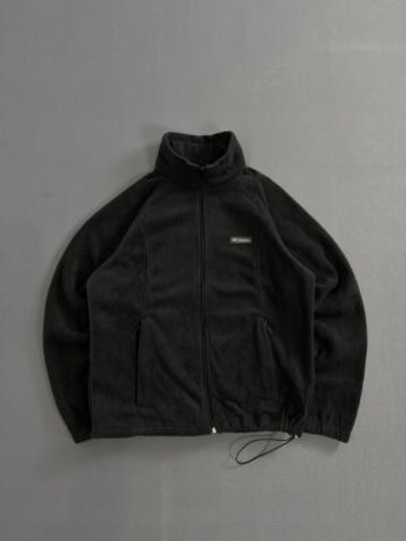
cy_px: 270
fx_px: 375
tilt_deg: -84.6
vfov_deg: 71.6
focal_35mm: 24
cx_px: 203
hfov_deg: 56.8
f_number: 1.78
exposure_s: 1/60
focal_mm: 6.76
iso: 125
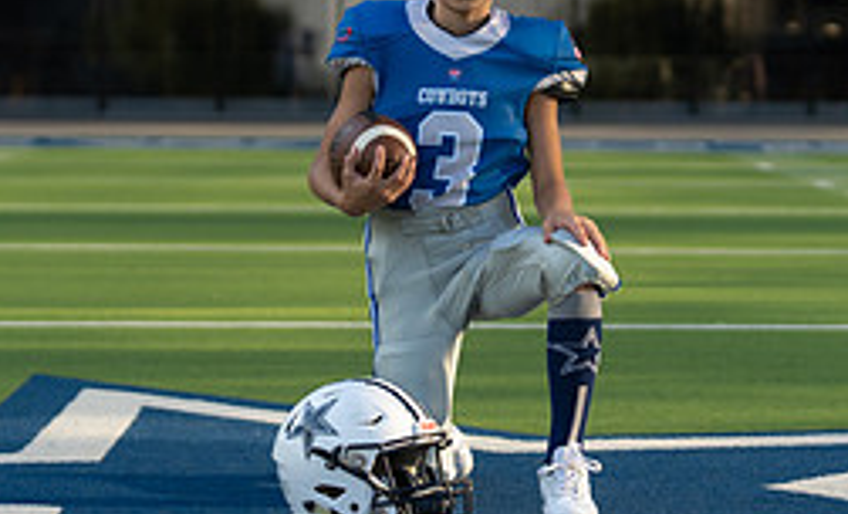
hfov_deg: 12.4
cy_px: 144
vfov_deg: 7.5
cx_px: 449
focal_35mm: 171
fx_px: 3918
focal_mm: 70
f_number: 2.8
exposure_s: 1/640
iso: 100
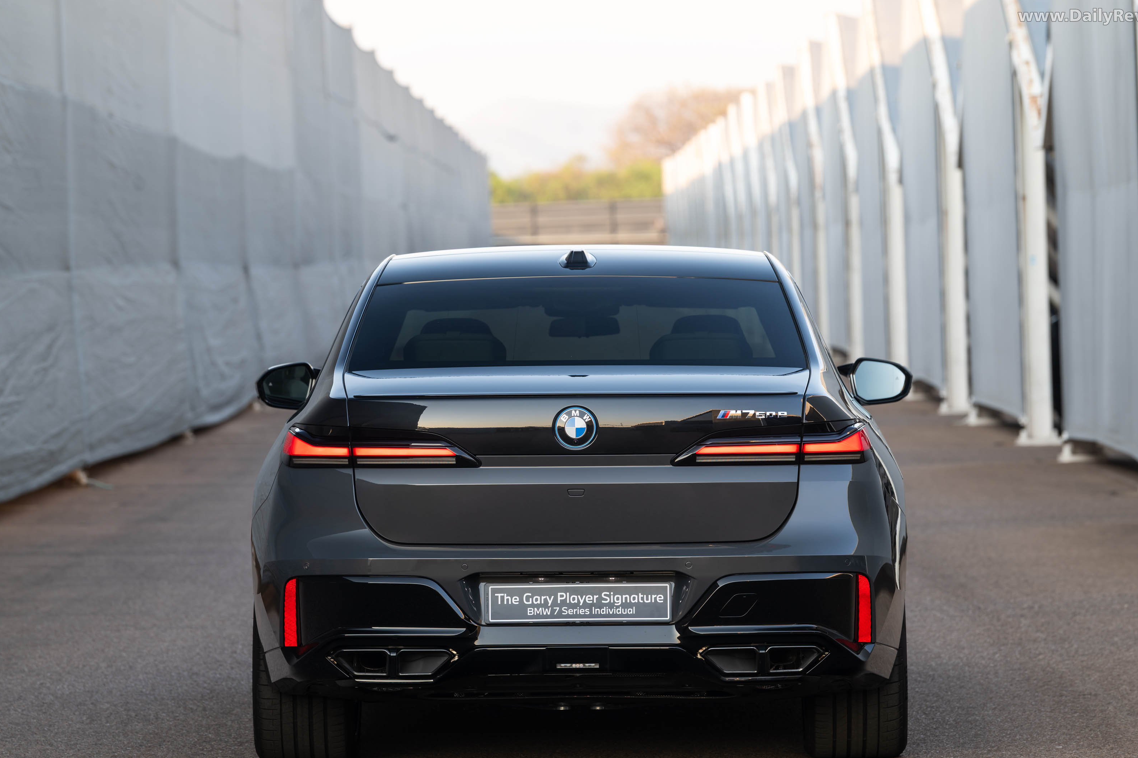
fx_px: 6480
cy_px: 414
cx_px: 575
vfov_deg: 6.7
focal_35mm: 205
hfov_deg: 10.0
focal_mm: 185
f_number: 6.3
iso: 100
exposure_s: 1/13
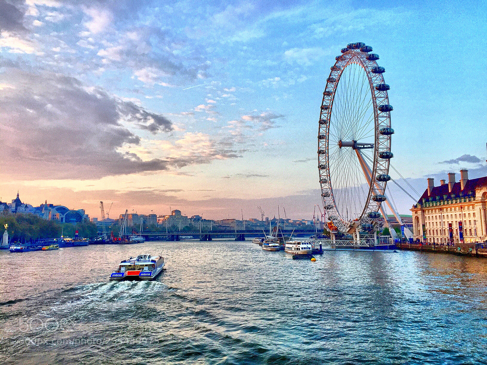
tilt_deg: +6.0
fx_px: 408
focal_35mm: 29
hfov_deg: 61.7
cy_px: 182
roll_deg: -0.1
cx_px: 244
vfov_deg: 48.2
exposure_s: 1/100
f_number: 2.2
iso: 32
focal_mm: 4.15
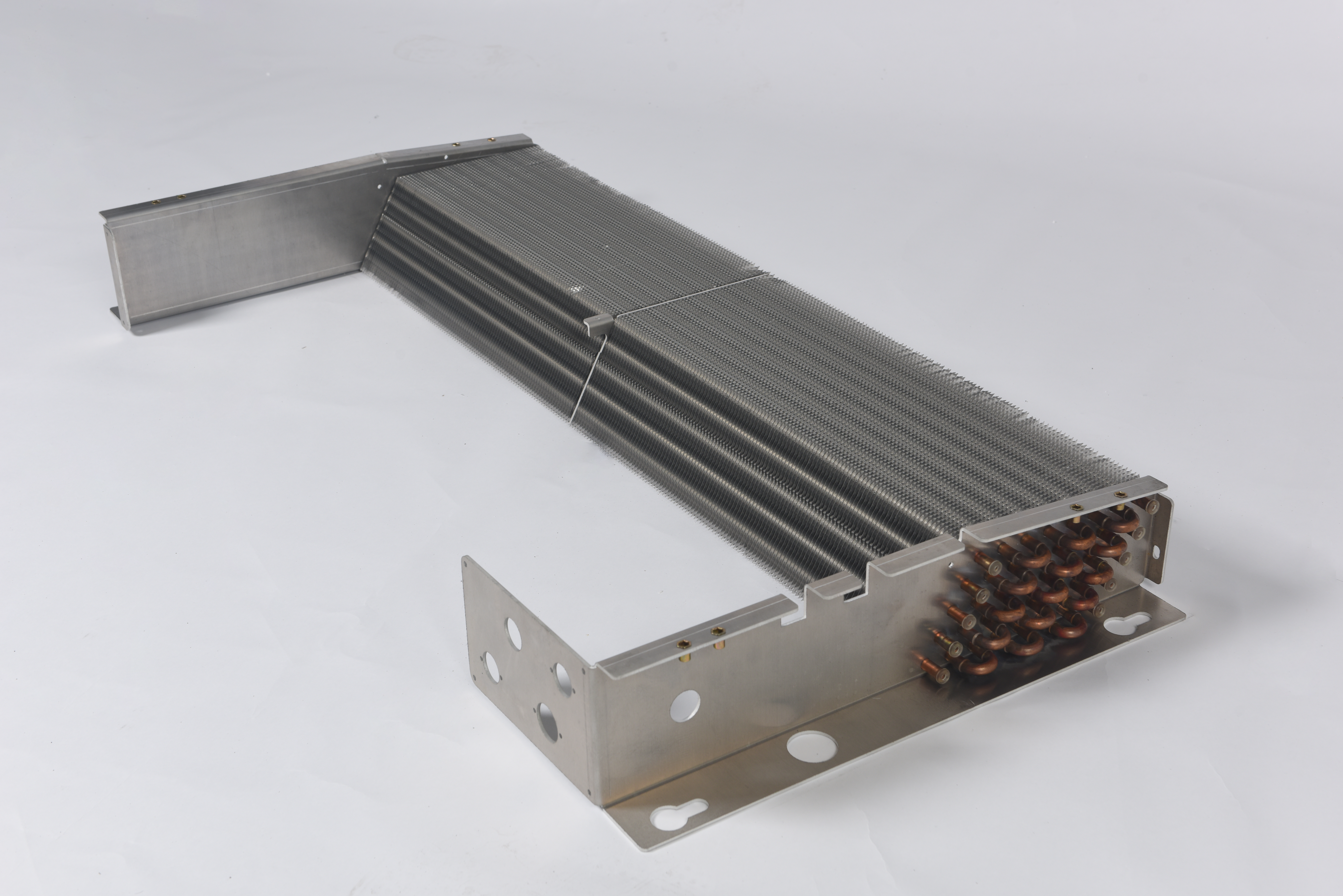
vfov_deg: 27.0
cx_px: 672
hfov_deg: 39.6
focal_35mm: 50
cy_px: 448
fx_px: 1866
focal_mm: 50
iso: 160
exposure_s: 1/80
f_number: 8
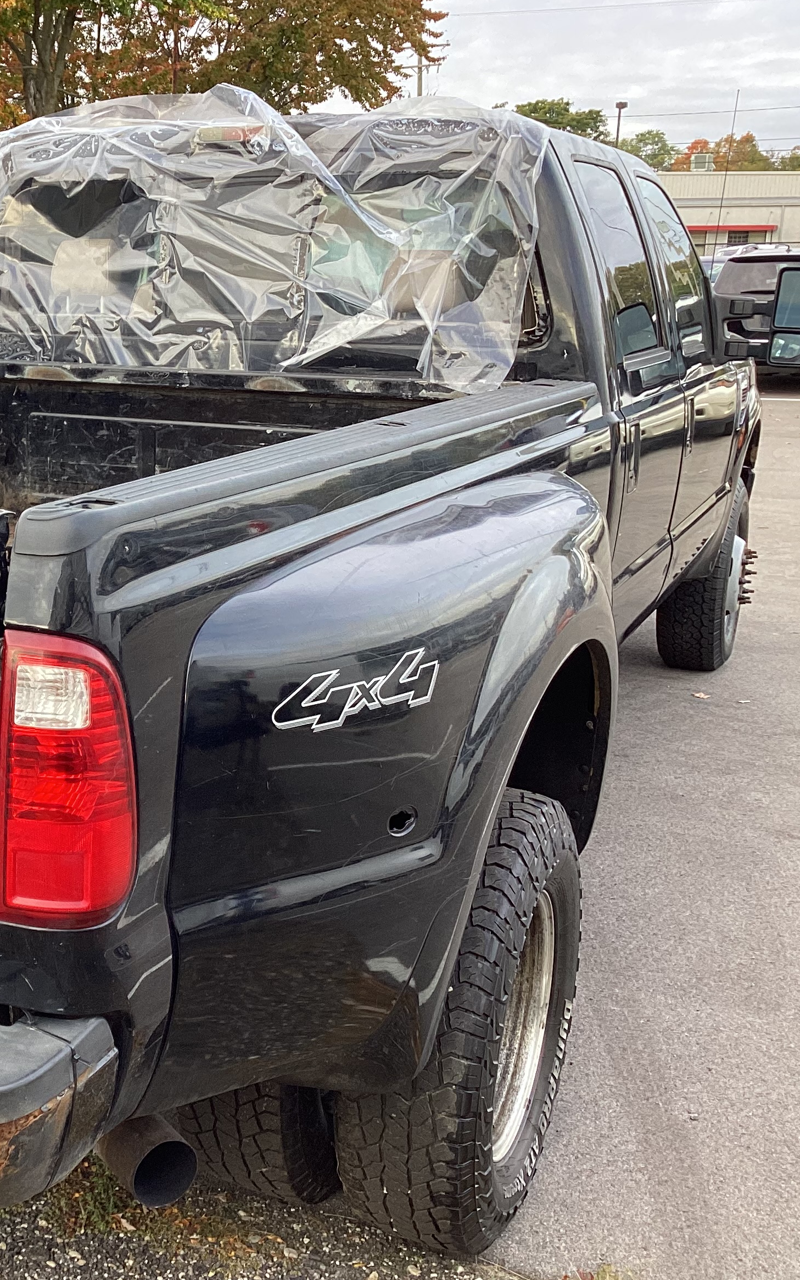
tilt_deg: -15.3
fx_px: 1605
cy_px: 639
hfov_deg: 26.1
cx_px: -53
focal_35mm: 46
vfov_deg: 43.5
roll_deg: +0.6
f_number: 2.4
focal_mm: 3.3
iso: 40
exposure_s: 1/100
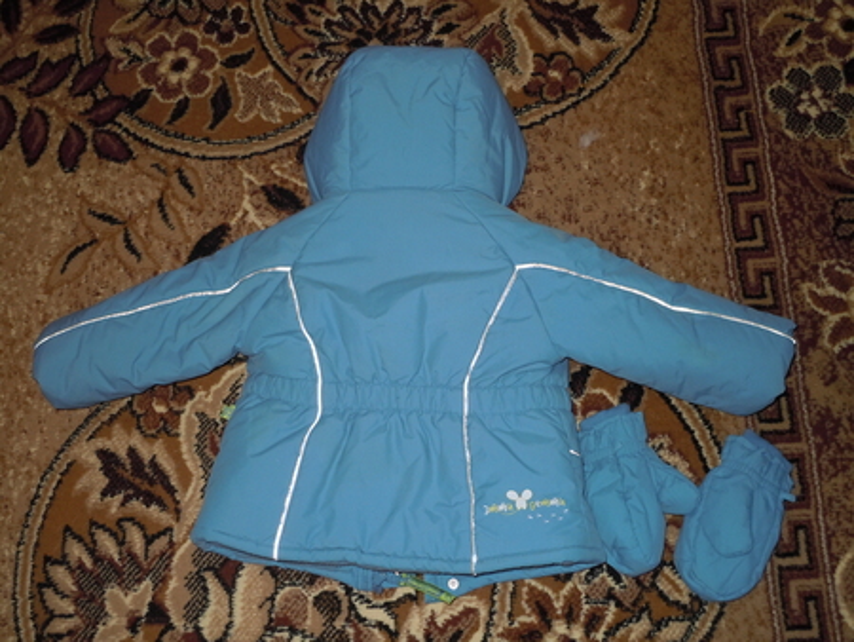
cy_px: 321
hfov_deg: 47.8
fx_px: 963
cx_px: 427
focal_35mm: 39
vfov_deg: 36.9
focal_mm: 6.9
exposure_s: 1/30
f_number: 4.3
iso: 200
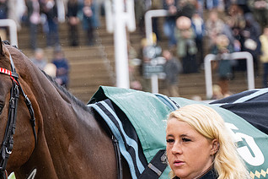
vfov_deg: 5.1
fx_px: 1995
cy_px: 149
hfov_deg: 7.7
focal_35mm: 268
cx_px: 36
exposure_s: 1/1600
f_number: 4
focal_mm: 98
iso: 800
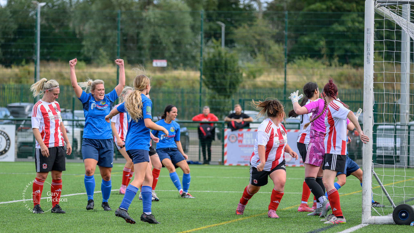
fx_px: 2437
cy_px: 100
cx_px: 207
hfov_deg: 9.7
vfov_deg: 5.5
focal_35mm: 222
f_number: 5
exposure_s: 1/2000
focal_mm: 200
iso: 1250
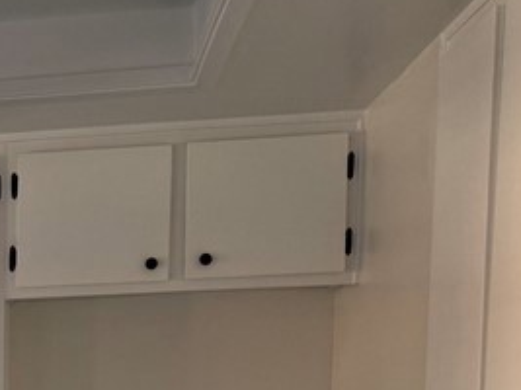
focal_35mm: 92
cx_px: -281
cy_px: 628
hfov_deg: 18.6
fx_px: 1384
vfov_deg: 14.7
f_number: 1.78
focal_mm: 6.76
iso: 125
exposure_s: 1/120
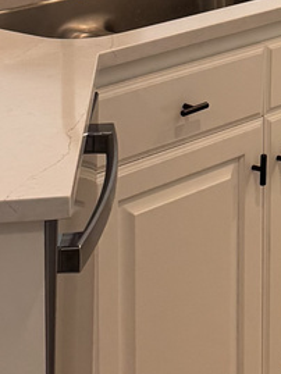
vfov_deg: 13.7
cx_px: 568
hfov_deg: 10.0
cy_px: -161
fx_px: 1482
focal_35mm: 137
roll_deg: -0.4
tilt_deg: -6.3
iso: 125
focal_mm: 6.76
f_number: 1.78
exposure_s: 1/120
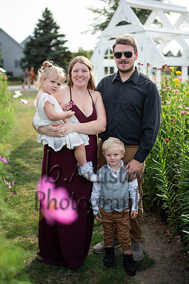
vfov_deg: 43.6
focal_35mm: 45
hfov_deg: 29.9
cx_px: 94
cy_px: 142
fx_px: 354
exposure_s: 1/1250
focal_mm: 45
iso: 160
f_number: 2.2
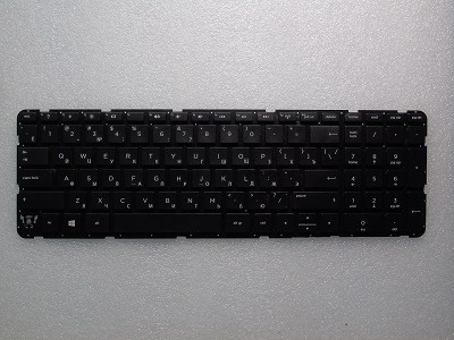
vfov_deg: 48.2
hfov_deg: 61.7
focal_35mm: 29
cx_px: 227
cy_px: 170
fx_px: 380
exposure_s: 1/13
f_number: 5.4
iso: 100
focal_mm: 5.2
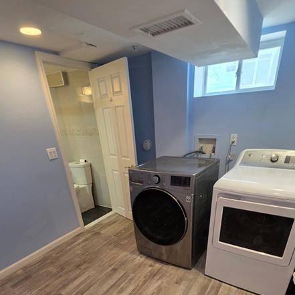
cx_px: 155
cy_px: 229
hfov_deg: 74.8
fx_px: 193
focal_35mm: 20
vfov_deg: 68.7
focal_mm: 2.2
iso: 250
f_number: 1.9
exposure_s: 1/120
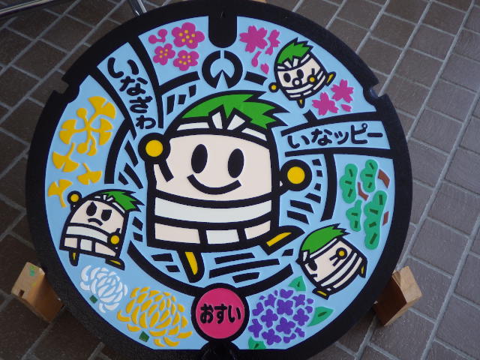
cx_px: 240
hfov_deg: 47.9
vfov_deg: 36.8
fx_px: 541
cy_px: 180
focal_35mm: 39
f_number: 2.7
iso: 125
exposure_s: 1/100
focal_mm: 6.9
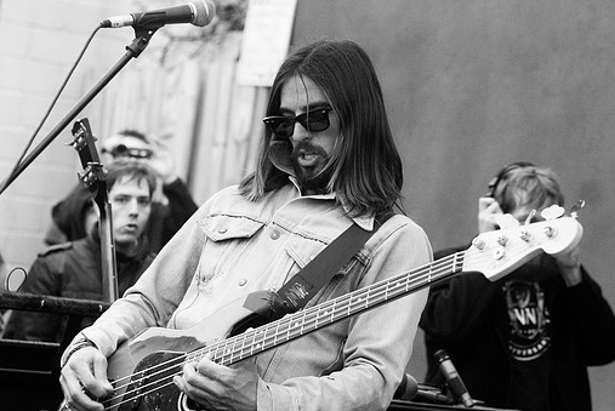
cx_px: 271
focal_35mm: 120
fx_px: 2052
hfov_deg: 17.0
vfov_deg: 11.4
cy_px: 221
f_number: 4
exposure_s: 1/320
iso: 500
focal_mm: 70
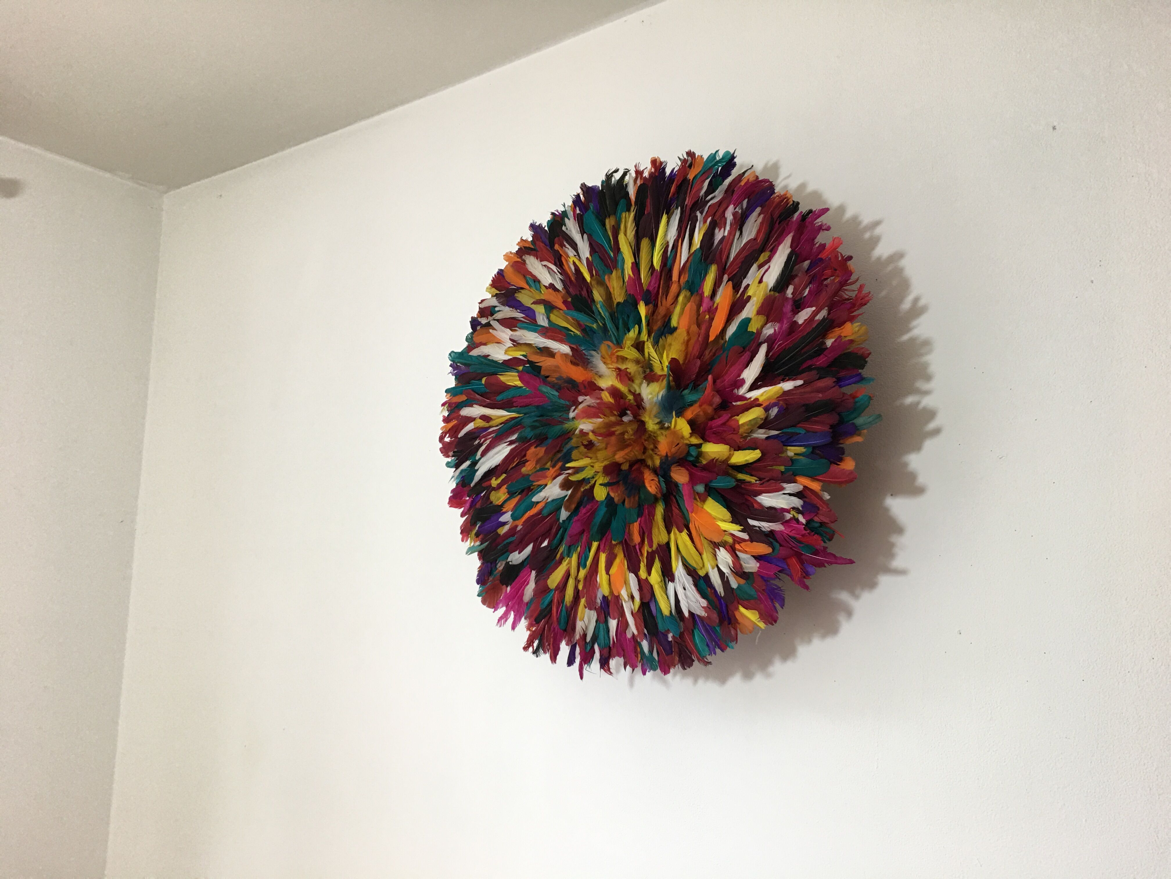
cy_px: 440
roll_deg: -1.6
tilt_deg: +10.0
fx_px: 981
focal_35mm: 29
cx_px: 586
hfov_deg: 61.7
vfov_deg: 48.2
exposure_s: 1/17
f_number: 2.2
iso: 64
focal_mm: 4.15
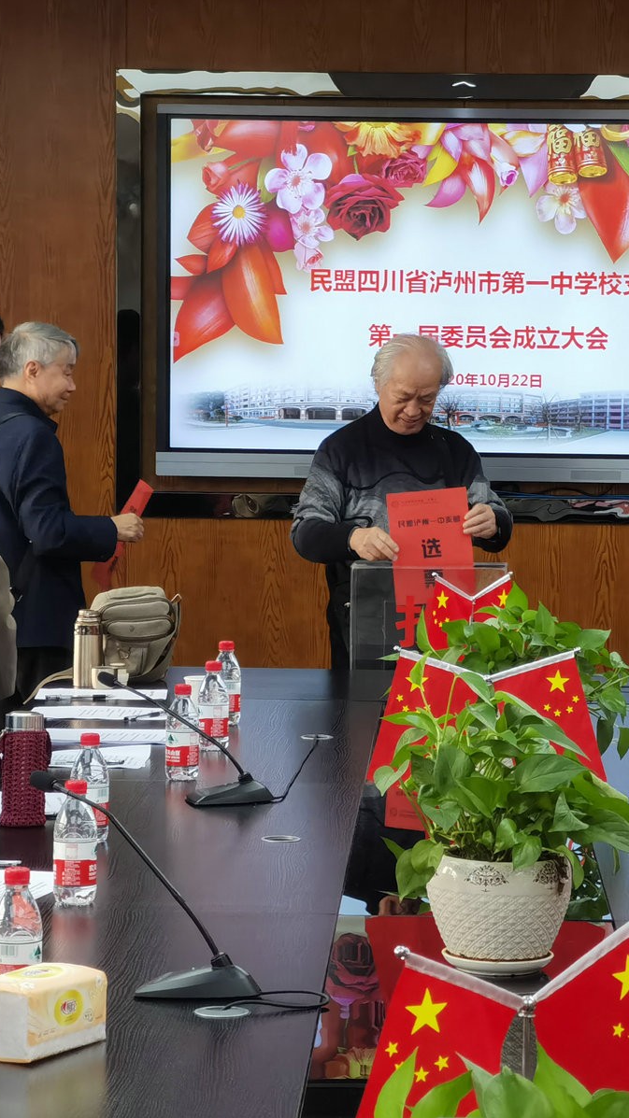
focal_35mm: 118
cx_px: 420
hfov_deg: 10.3
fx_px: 3500
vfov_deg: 18.2
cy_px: 559
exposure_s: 1/100
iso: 160
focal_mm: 7.48
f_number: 2.4
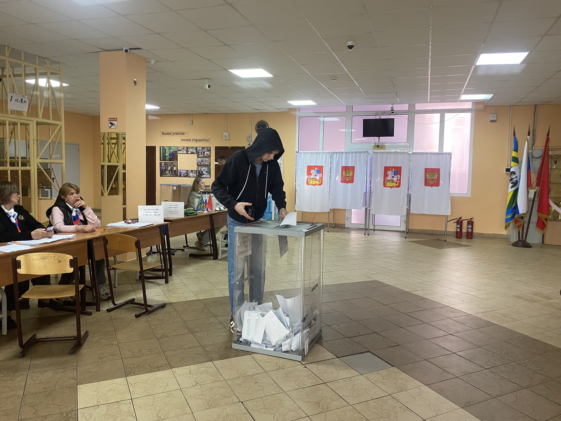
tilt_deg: -4.1
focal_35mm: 26
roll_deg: -1.3
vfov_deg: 53.1
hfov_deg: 67.3
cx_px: 280
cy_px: 210
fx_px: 421
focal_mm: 4.25
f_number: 1.8
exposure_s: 1/50
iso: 250
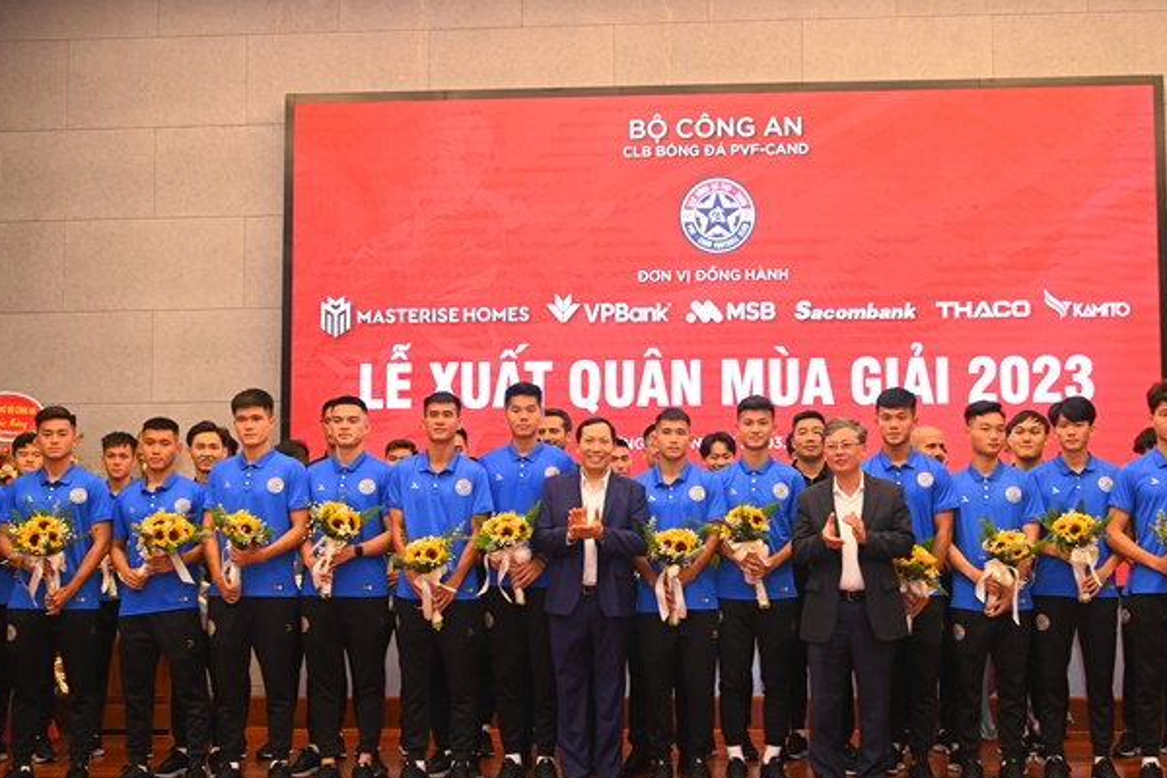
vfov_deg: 26.5
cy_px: 440
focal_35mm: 51
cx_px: 694
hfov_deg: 38.7
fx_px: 1653
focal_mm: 34
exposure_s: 1/160
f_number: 3.2
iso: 1250
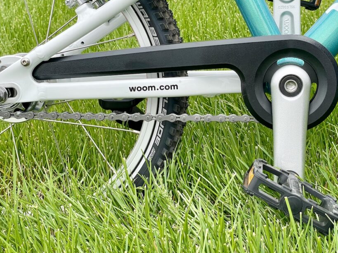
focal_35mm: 65
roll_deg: +5.1
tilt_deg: -20.9
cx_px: 178
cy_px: 109
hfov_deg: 29.8
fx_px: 635
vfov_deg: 22.6
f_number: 2
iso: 25
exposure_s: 1/600
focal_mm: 6
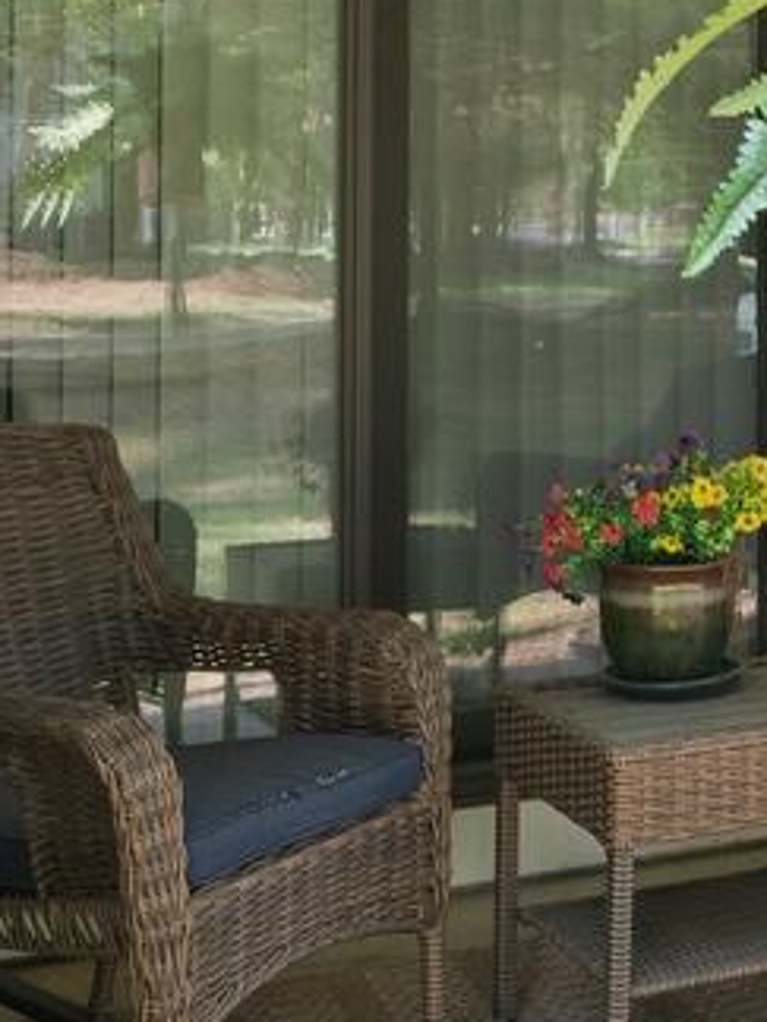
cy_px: 230
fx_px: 2245
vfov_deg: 25.3
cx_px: 1199
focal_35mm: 76
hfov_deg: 17.2
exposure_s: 1/50
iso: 2000
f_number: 8
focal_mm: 25
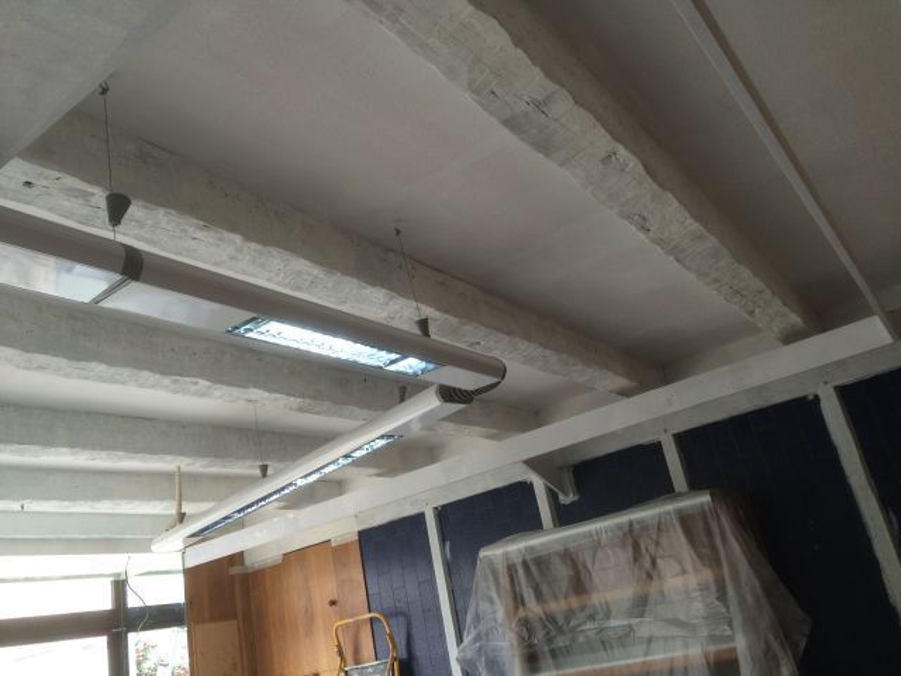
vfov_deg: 48.2
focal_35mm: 29
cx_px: 450
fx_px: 755
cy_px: 338
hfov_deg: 61.7
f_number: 2.2
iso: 40
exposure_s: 1/50
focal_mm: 4.15
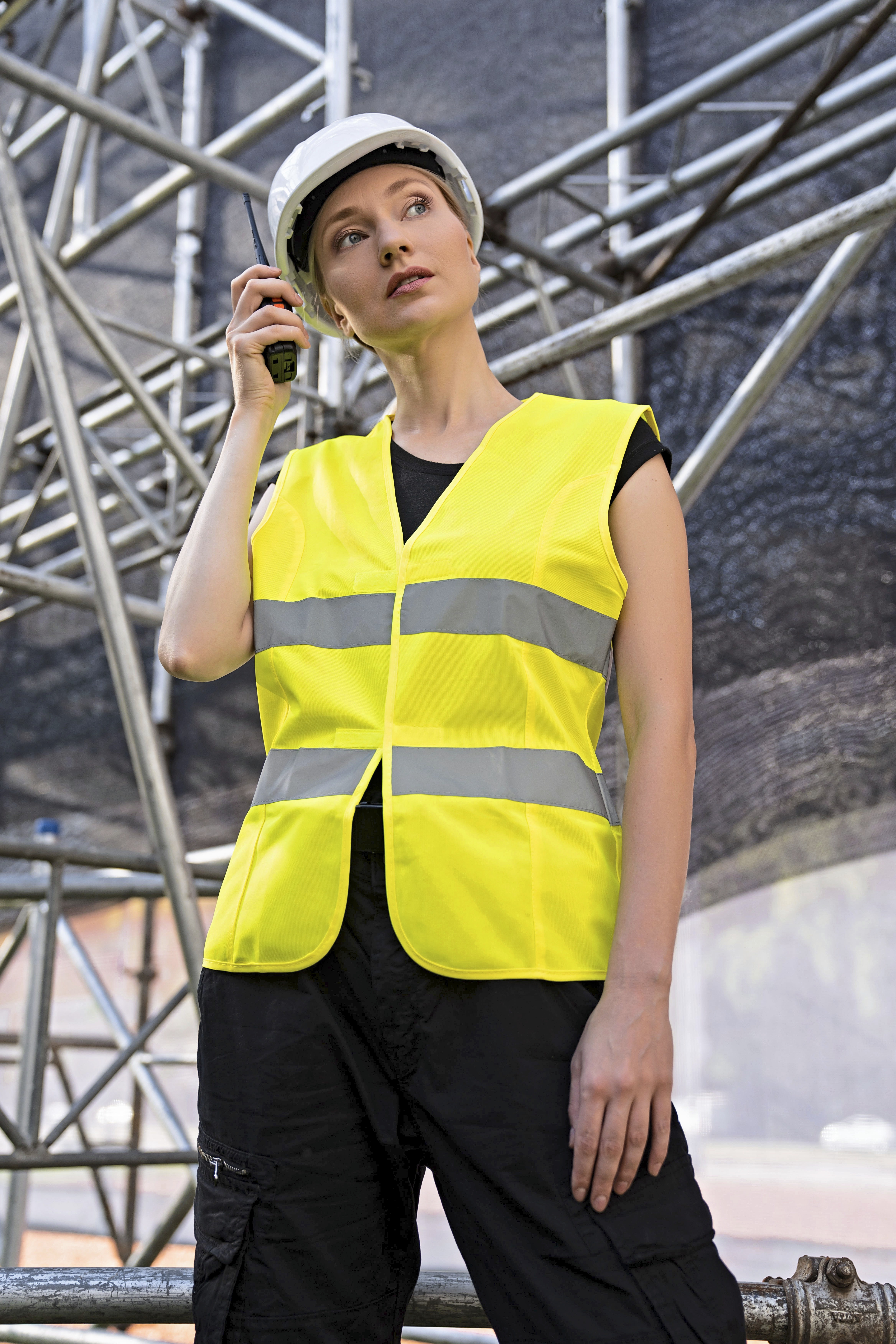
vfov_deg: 44.5
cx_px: 448
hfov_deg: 30.5
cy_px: 672
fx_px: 1643
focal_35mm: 44
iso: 320
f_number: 2.8
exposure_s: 1/500
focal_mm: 44
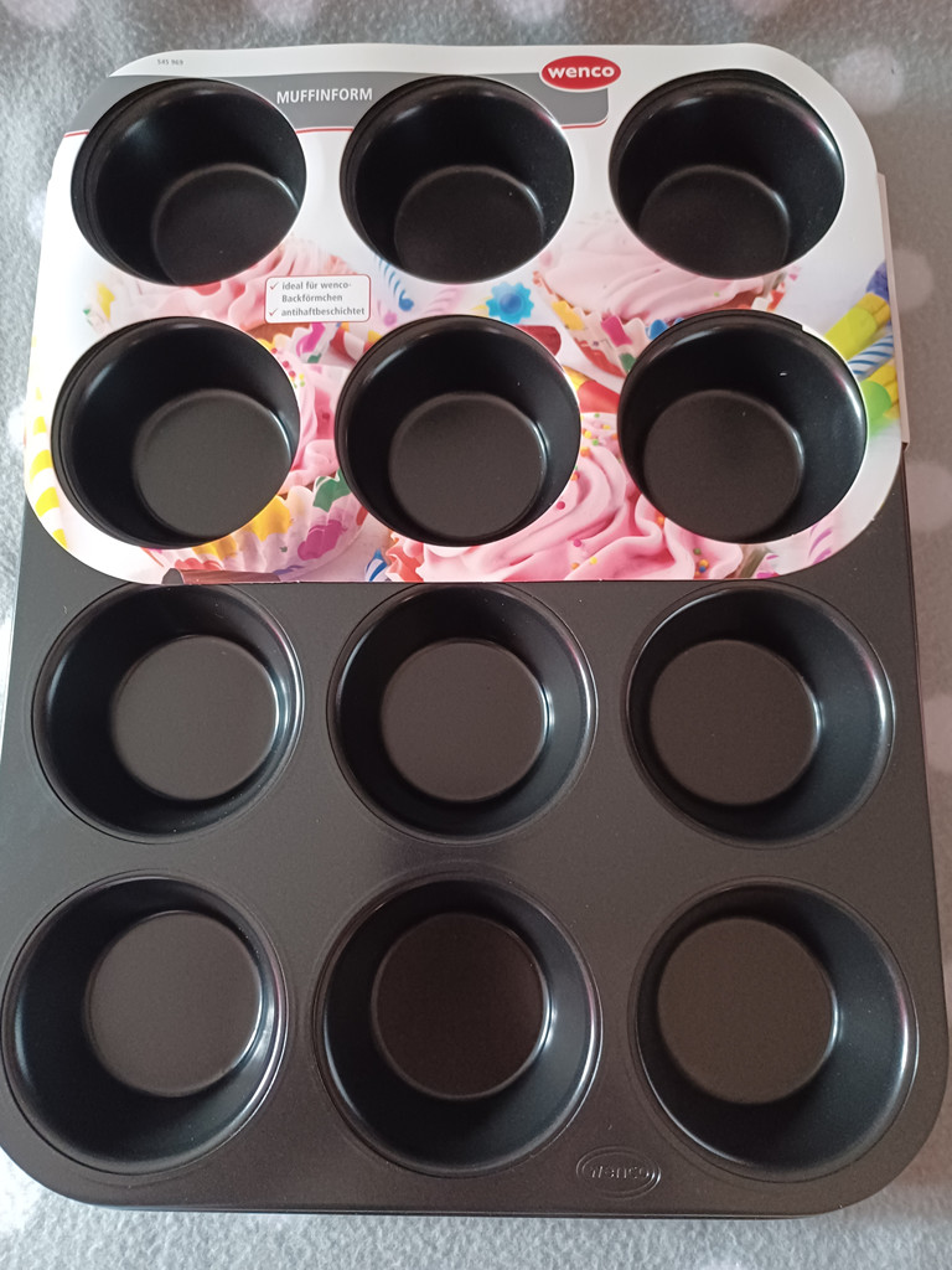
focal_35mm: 25
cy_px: 635
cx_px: 476
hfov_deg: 54.9
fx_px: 917
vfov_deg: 69.4
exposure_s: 1/25
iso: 800
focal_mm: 4.6
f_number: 1.8
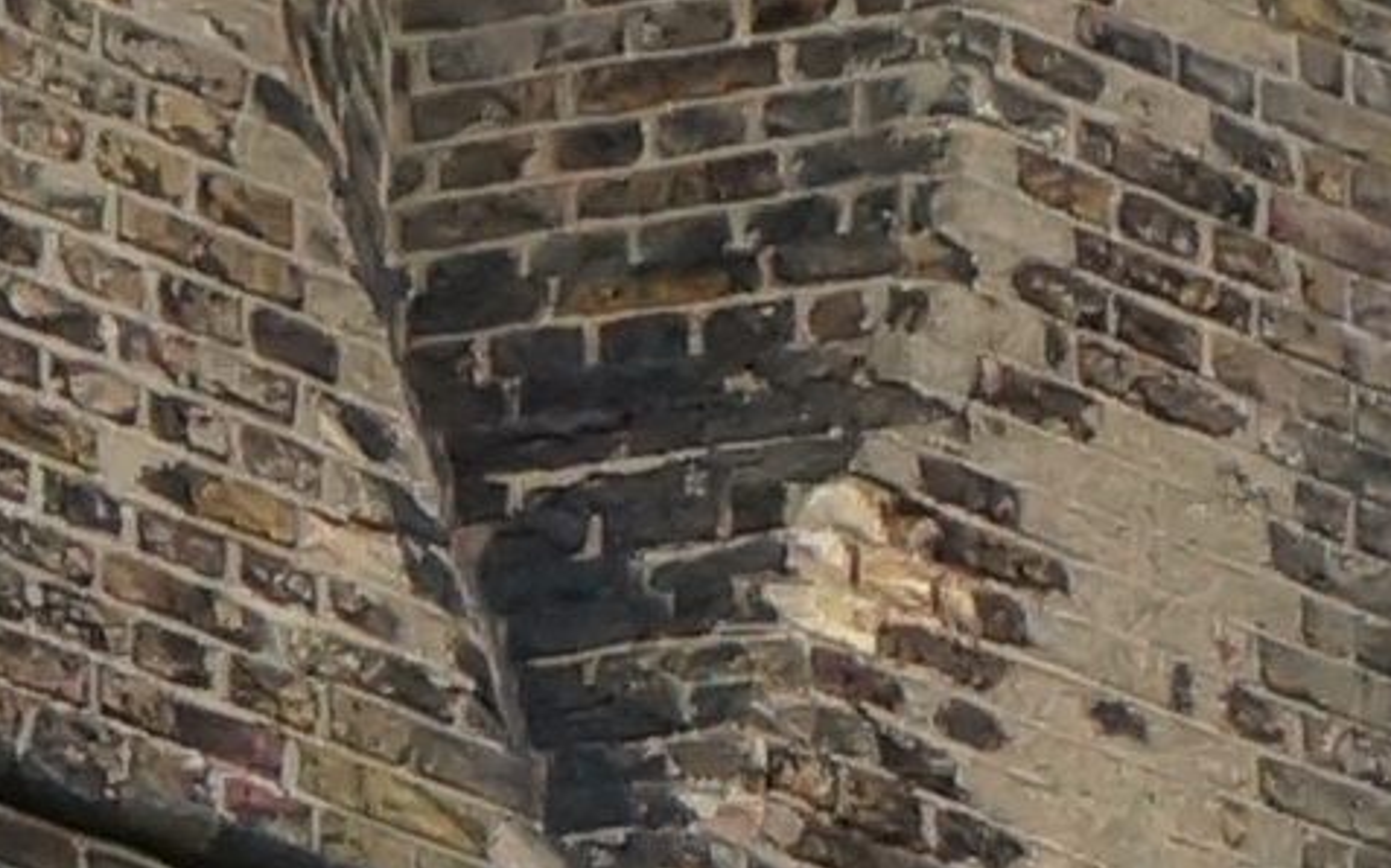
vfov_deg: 1.7
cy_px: 1643
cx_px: 1371
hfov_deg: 2.8
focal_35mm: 755
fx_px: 28618
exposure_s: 1/1600
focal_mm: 48
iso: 1600
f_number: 7.1
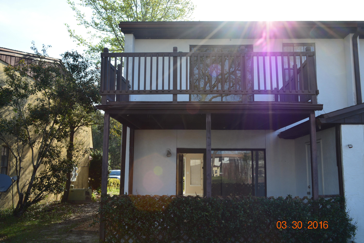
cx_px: 182
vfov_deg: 40.0
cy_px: 122
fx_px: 334
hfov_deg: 57.2
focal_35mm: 33
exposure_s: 1/100
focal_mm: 22
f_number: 11
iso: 200
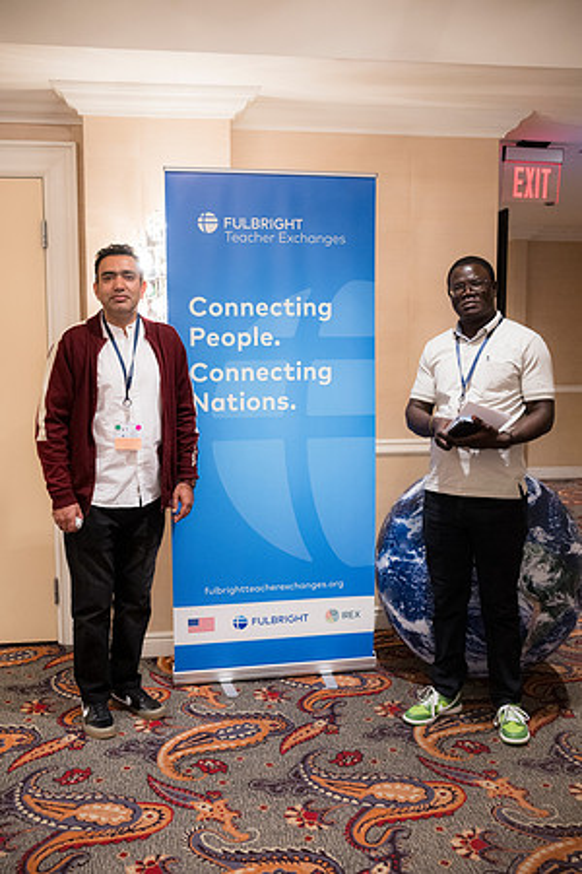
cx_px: 291
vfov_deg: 54.4
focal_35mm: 35
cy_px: 437
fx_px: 849
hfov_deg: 37.9
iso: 3200
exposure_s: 1/160
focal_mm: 35
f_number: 3.2
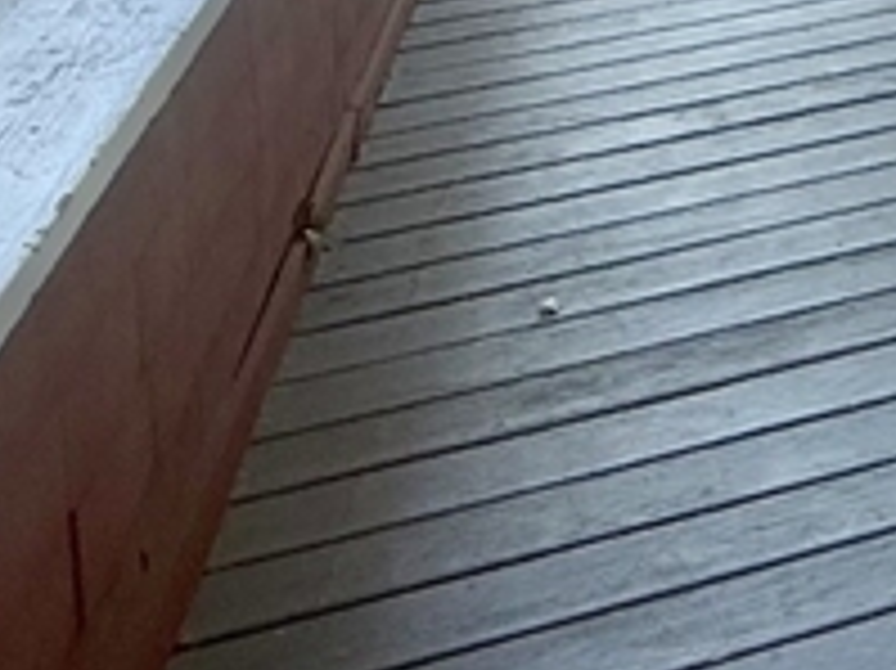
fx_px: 1863
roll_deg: -0.5
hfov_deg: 20.7
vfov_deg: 15.9
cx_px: 1517
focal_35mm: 72
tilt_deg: -0.1
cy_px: -679
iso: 64
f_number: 2.2
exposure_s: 1/734
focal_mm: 2.22
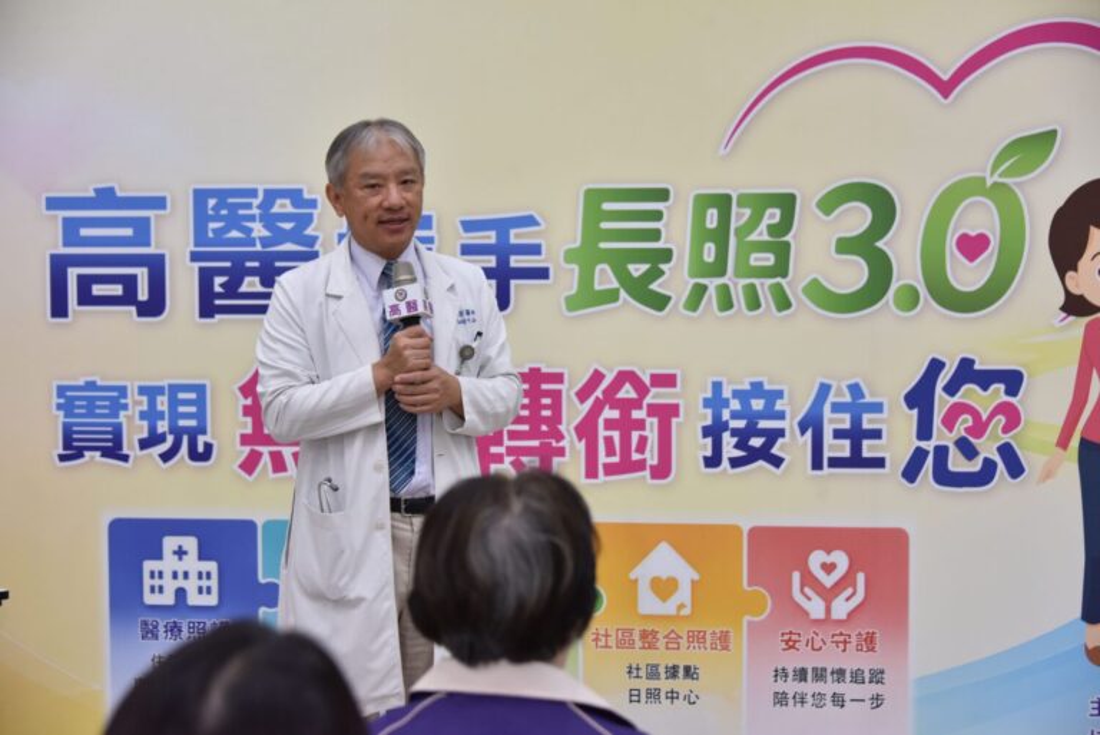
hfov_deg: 24.7
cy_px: 368
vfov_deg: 16.7
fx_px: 2507
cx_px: 550
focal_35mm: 82
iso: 1600
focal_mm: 82
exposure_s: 1/60
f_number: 5
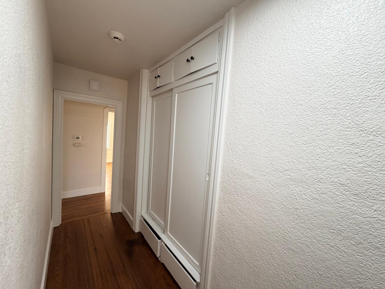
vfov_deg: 85.7
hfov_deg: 102.1
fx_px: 156
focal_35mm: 14
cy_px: 144
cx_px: 192
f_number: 2.2
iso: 200
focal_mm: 2.22
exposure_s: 1/60
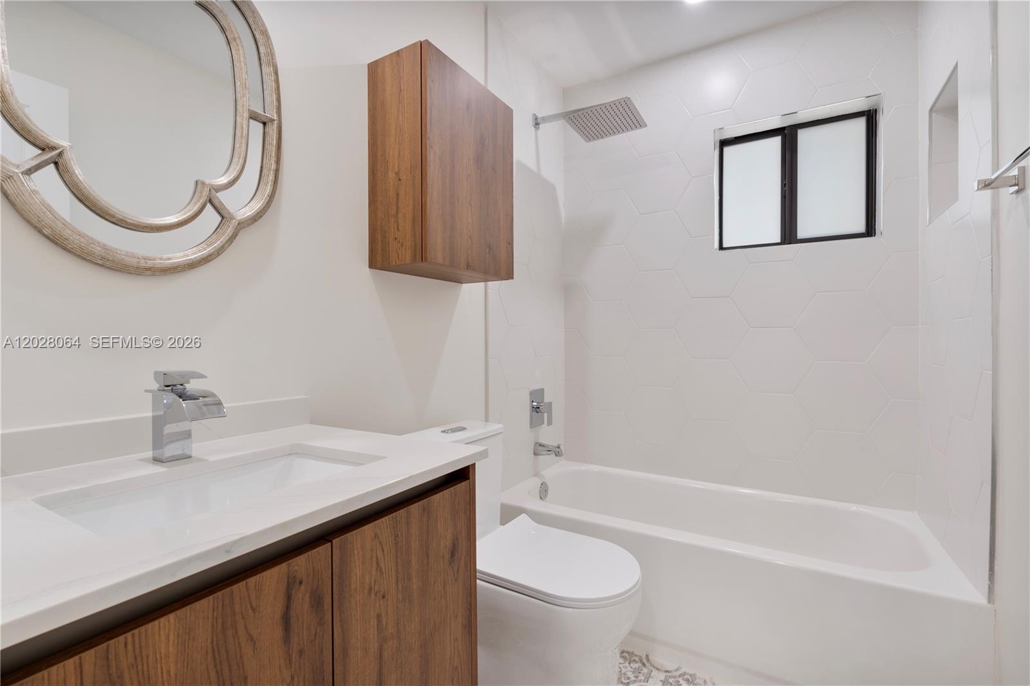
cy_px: 343
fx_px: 458
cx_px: 515
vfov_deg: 73.7
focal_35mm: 16
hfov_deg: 96.7
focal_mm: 16
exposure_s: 1/3
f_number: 9
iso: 250
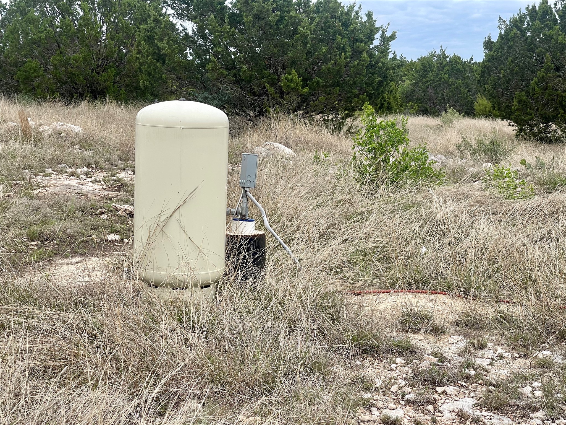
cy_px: 212
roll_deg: +1.6
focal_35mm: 64
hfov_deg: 30.3
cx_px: 283
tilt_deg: -6.6
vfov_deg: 22.9
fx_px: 1046
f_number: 2.2
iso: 20
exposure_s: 1/747
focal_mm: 7.5
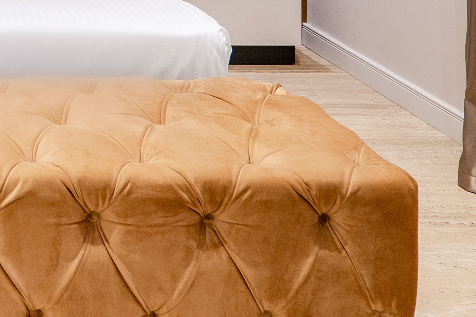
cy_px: -261
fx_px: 912
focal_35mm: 69
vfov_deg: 16.4
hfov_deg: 22.9
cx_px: -263
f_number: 4
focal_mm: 16
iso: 640
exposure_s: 1/60
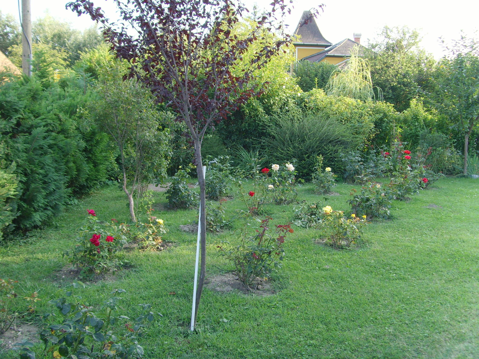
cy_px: 180
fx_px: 540
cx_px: 240
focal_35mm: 39
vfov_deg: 36.8
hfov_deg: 47.9
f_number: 3.5
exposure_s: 1/90
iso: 80
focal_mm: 6.6
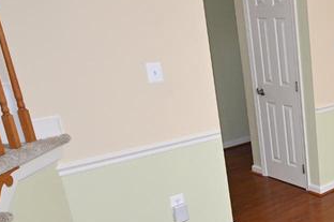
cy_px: 146
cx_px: 412
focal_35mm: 46
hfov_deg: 33.7
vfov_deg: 29.0
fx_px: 426
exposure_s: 1/100
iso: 560
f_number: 4
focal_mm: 14
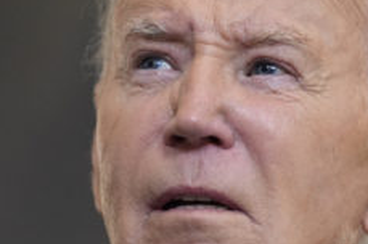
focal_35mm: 564
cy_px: 185
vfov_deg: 2.4
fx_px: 5757
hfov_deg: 3.7
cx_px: 247
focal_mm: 200
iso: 2500
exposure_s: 1/250
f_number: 2.8
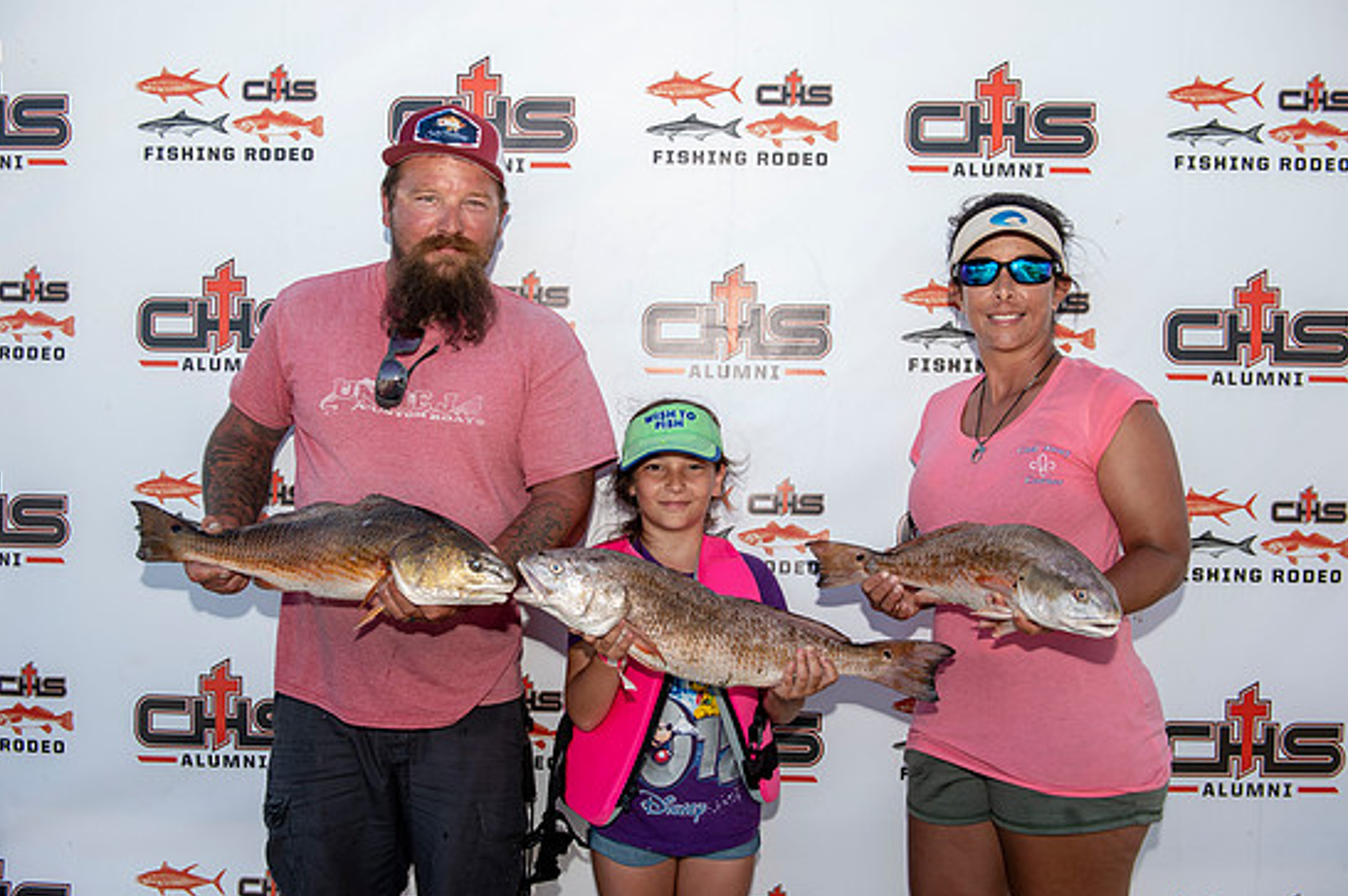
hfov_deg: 55.8
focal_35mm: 34
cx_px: 657
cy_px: 449
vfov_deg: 38.8
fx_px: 1272
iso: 50
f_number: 4.5
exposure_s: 1/200
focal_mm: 32
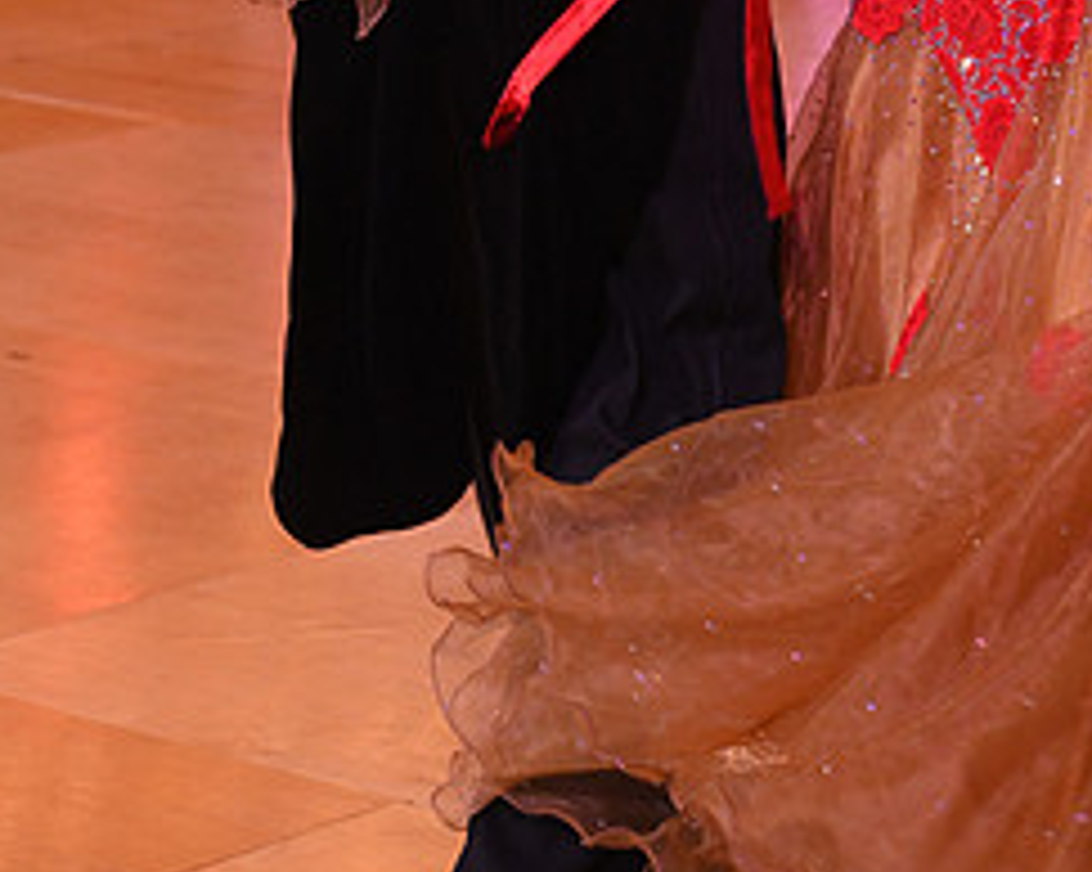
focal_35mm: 157
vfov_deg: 9.7
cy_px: -252
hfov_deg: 12.3
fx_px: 5070
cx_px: 816
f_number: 6.3
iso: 2500
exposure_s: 1/200
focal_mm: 70
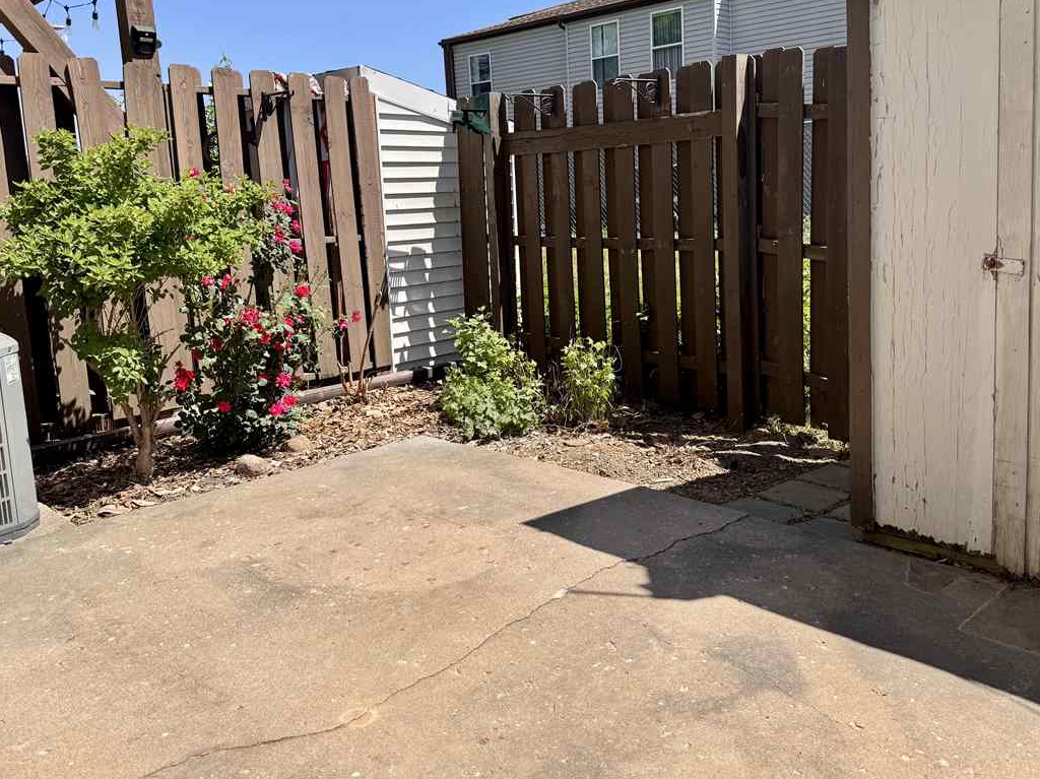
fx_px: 901
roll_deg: +2.0
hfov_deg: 59.8
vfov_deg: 46.6
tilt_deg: -9.5
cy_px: 321
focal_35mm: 30
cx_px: 576
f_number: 1.78
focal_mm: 6.76
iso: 80
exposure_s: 1/3597
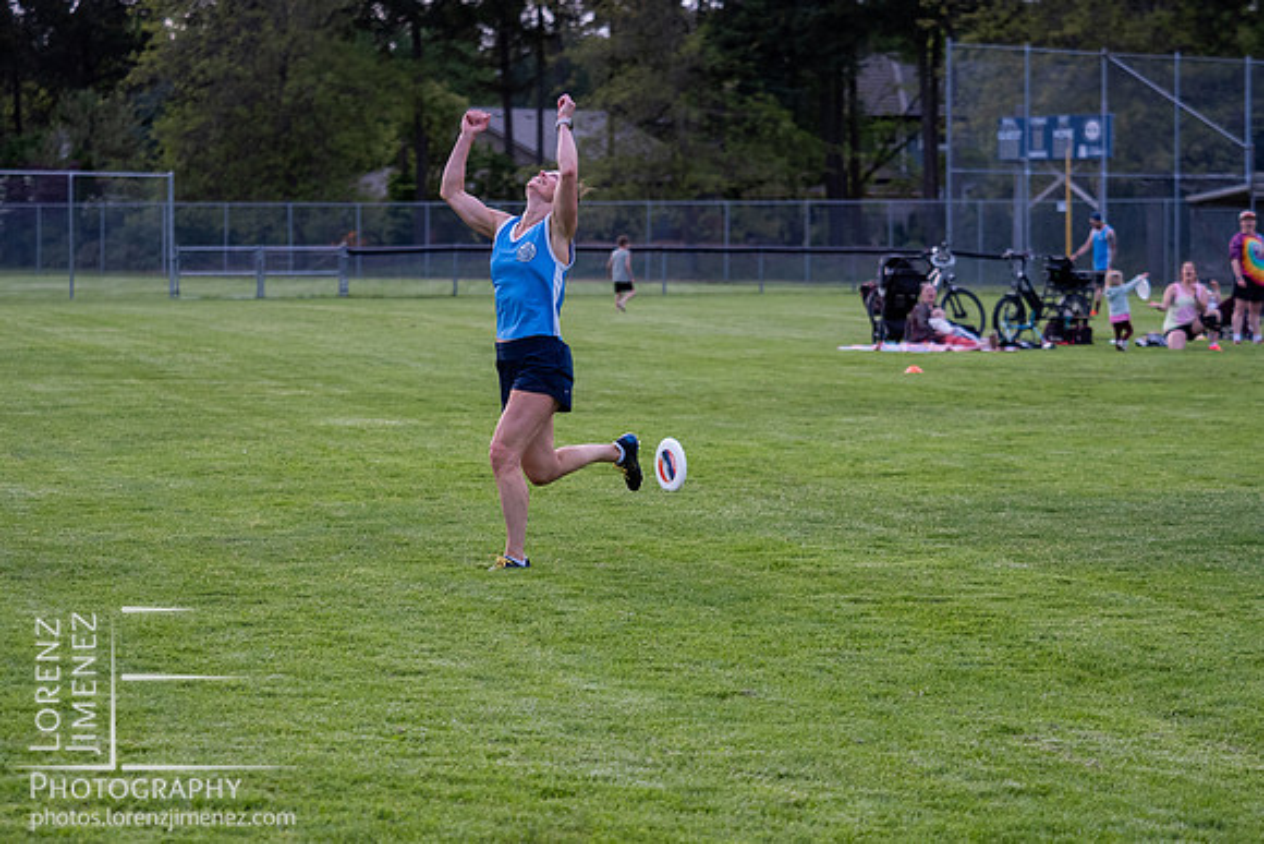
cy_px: 464
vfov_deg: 10.8
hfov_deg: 16.1
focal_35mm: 127
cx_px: 631
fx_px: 4476
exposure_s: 1/800
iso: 640
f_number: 2.8
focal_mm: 60
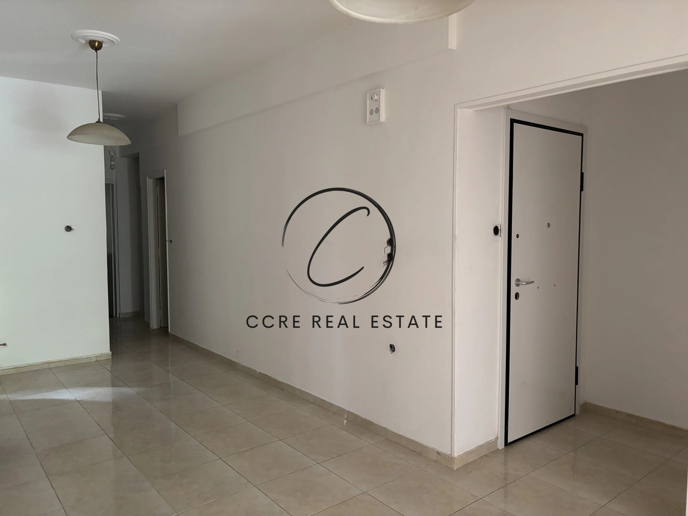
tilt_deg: -3.8
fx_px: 517
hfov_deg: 67.3
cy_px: 258
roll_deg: +0.2
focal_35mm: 26
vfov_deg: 53.1
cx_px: 344
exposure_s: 1/54
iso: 500
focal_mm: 5.96
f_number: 1.6
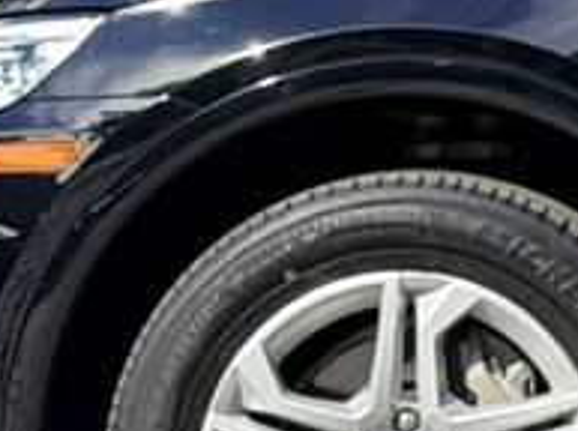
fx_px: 5317
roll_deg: +0.7
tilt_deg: +2.3
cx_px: 1536
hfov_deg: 5.9
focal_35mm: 319
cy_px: -218
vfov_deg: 4.6
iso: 100
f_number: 1.78
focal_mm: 6.76
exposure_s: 1/951
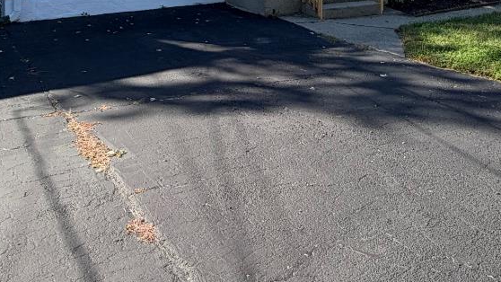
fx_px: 545
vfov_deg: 25.4
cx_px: 334
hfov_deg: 48.6
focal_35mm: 41
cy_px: -75
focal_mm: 2.22
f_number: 2.2
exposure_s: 1/742
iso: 40
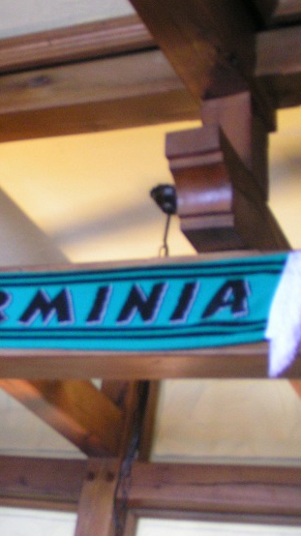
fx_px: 1052
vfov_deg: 28.6
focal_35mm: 74
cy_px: 266
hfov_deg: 15.8
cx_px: -28
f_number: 2.8
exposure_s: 1/2
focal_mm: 7.3
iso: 200
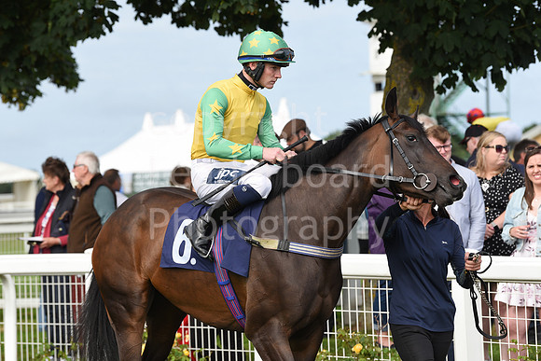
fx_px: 2405
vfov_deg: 8.6
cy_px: 180
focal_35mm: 160
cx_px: 270
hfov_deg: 12.8
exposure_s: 1/1600
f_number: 5.6
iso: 400
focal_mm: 160
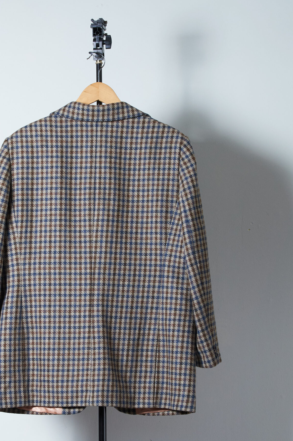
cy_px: 280
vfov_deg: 17.5
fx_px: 1429
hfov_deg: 11.7
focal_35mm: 117
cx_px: 93
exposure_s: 1/100
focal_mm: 55
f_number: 9
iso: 200
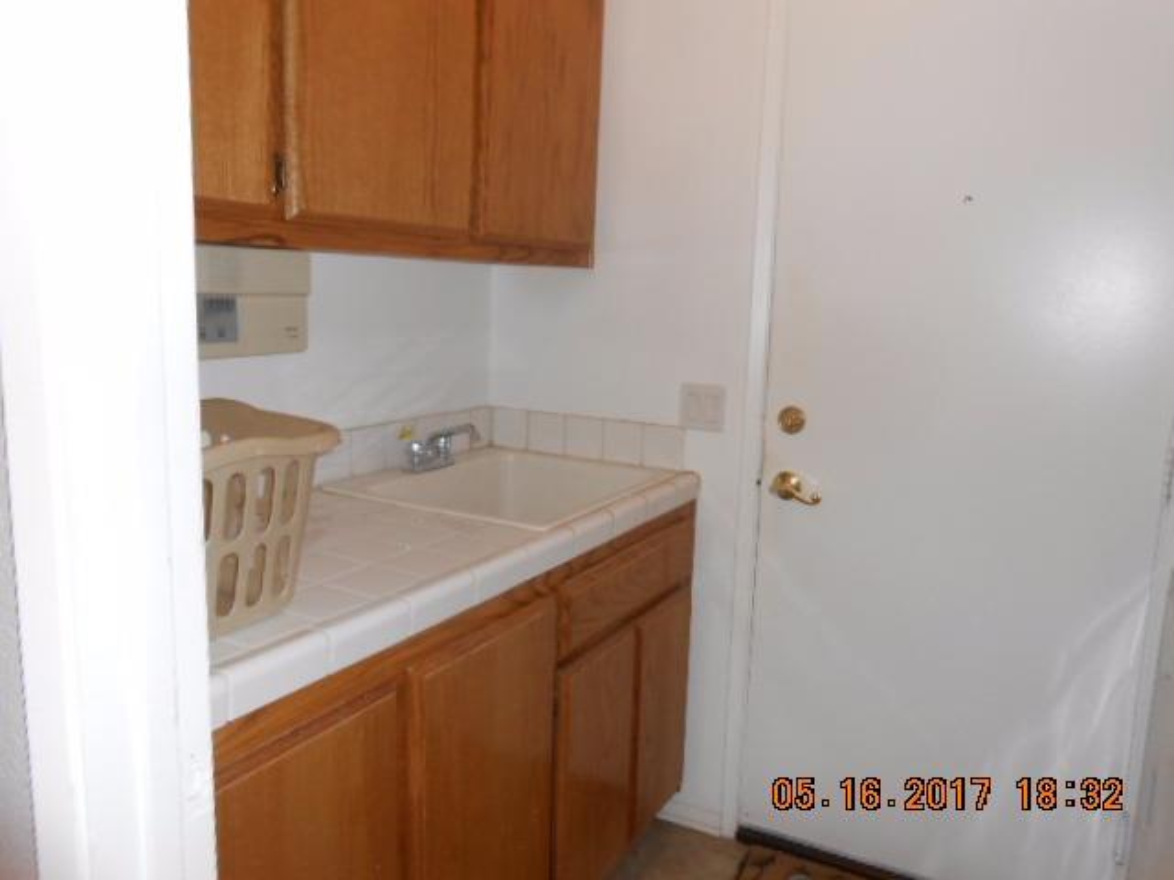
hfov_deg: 67.3
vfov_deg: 53.1
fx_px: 882
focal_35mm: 26
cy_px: 440
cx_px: 587
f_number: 3.5
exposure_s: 1/25
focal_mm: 4.6
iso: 200
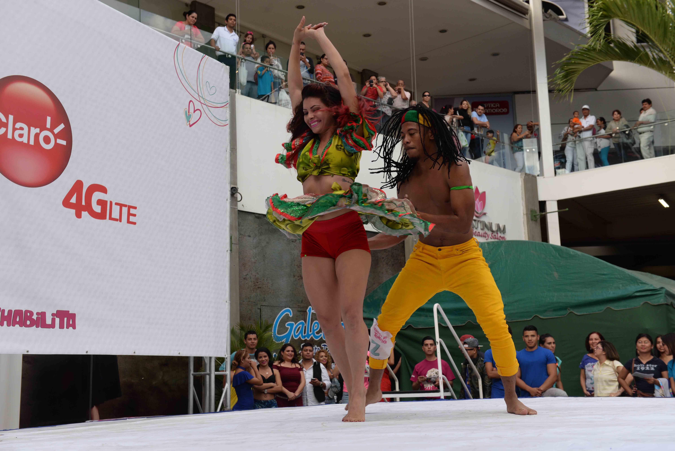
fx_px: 900
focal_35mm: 48
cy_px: 226
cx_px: 338
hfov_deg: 41.1
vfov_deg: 28.1
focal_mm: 48
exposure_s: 1/400
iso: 500
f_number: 5.6
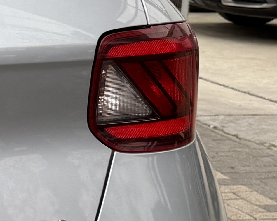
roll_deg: -0.2
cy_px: 178
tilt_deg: -13.8
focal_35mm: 141
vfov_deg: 10.9
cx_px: -294
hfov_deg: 12.0
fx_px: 1156
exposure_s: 1/121
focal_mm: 6.76
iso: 64
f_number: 1.78
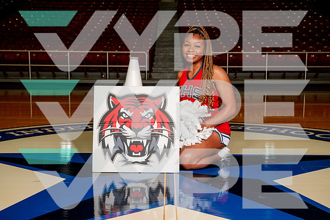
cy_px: 110
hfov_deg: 42.7
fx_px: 422
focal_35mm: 46
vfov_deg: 29.3
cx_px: 165
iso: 800
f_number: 7.1
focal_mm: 46
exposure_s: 1/320
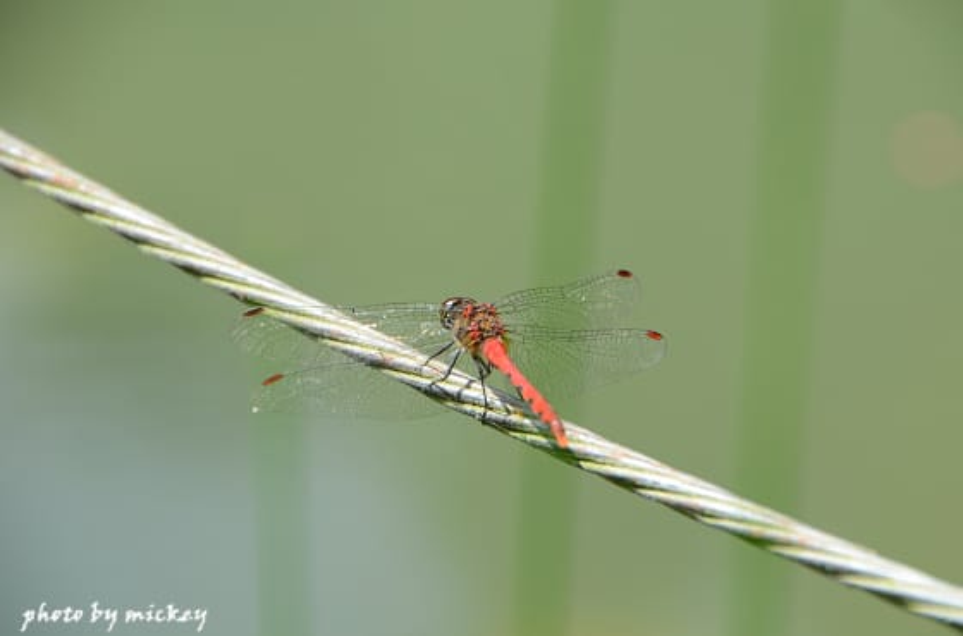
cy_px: 318
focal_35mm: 405
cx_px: 482
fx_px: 10803
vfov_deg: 3.4
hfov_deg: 5.1
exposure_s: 1/320
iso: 400
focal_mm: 270
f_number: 10
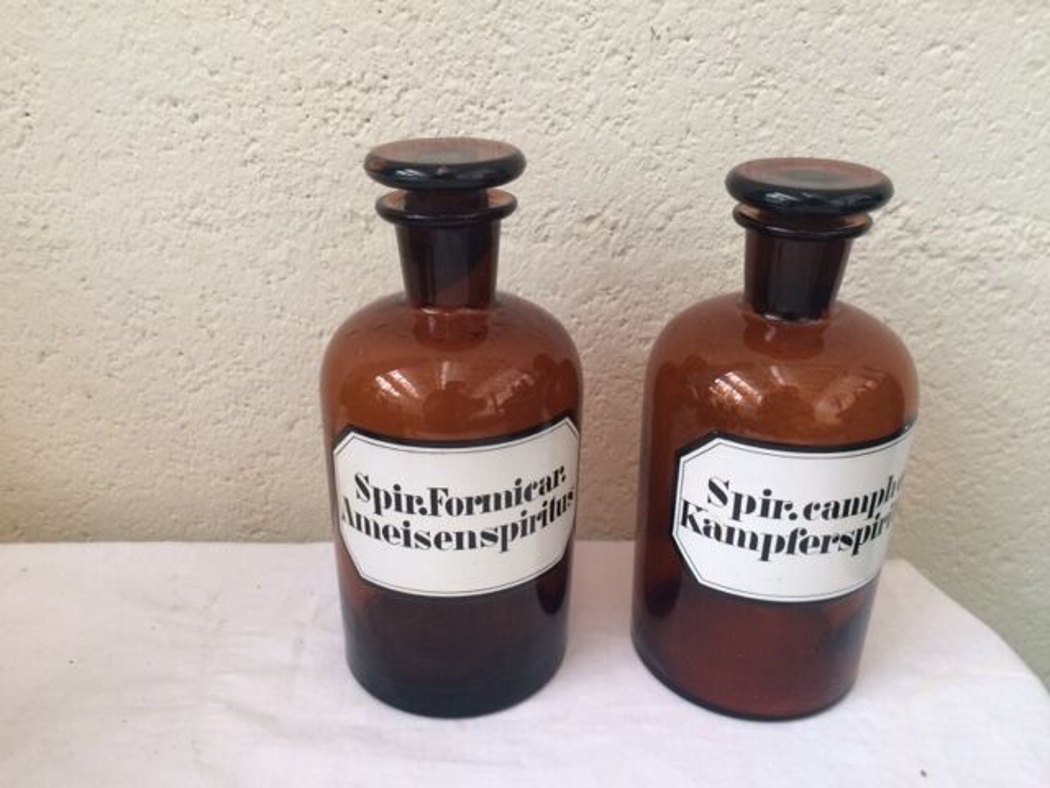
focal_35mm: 29
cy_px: 394
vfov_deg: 48.2
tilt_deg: -26.0
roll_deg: -0.2
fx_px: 880
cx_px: 525
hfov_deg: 61.7
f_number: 2.2
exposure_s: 1/33
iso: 160
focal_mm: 4.15
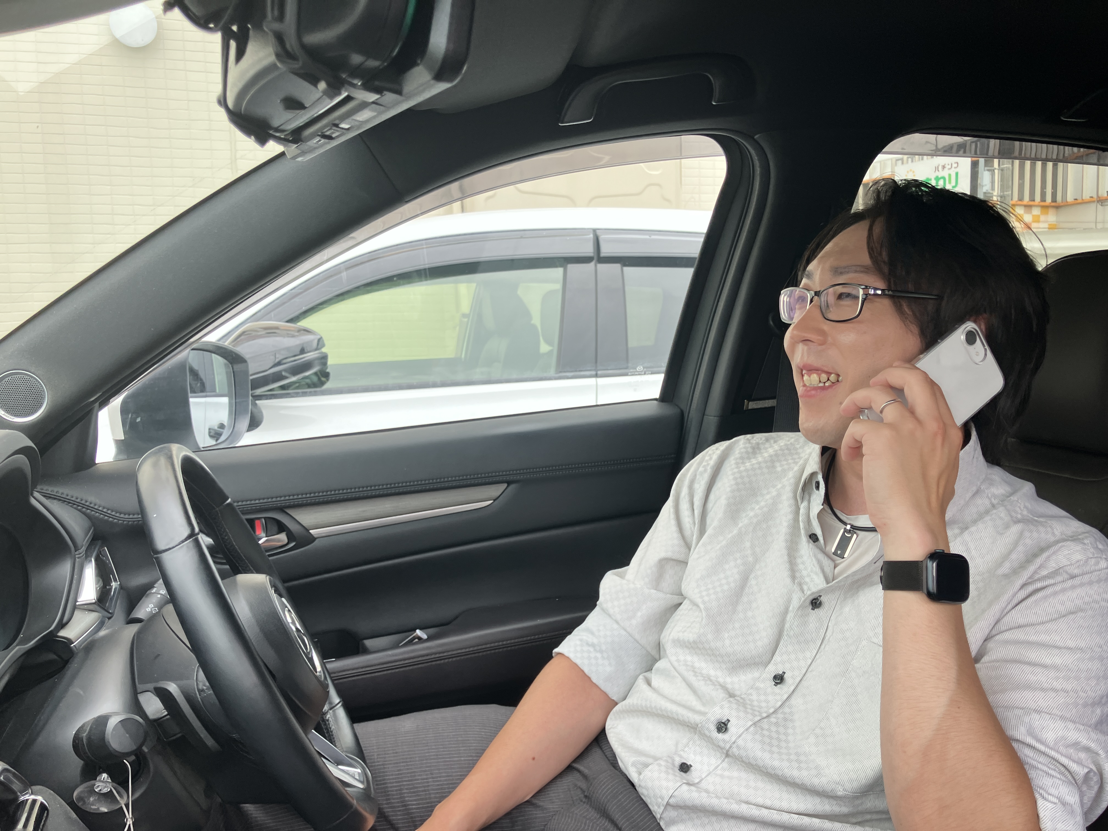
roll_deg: -2.5
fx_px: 896
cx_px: 554
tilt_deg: -9.1
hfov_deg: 63.4
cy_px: 416
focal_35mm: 28
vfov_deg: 49.7
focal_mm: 3.99
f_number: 1.8
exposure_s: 1/161
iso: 25
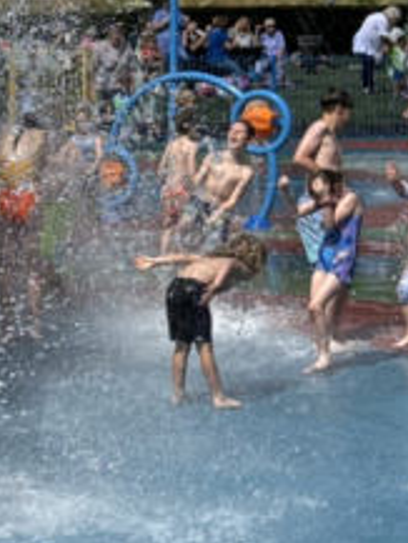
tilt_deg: +2.6
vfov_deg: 12.5
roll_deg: -0.5
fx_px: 2449
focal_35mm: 156
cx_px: -84
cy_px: -4
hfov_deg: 9.4
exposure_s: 1/6410
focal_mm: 6.76
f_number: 1.78
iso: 64
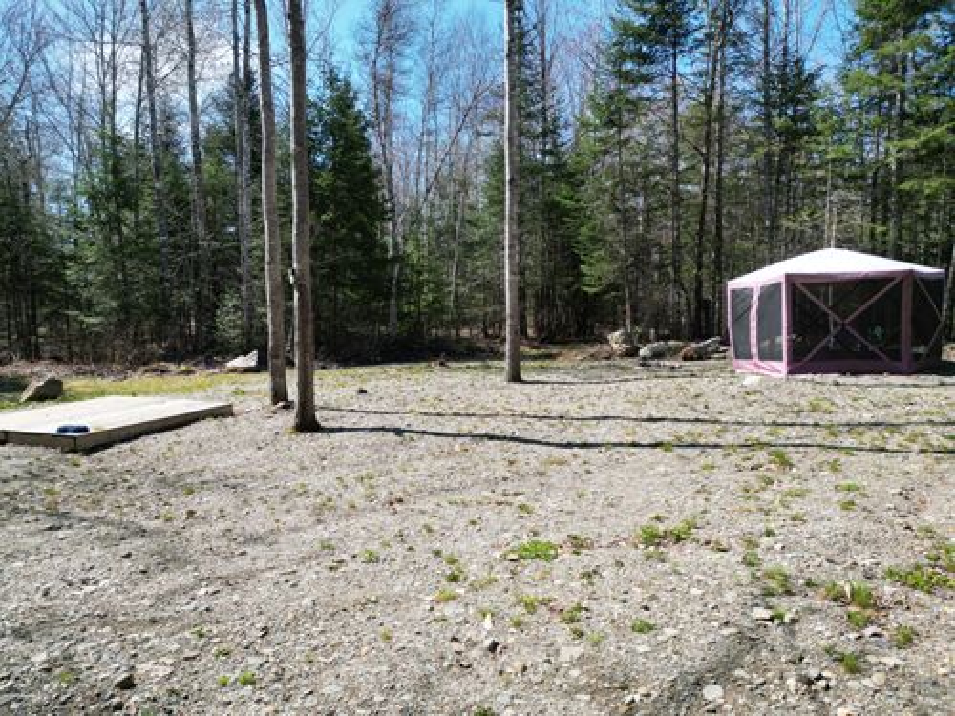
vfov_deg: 56.8
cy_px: 358
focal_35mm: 24
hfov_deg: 71.6
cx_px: 478
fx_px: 662
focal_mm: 6.72
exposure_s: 1/2000
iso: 140
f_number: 1.7
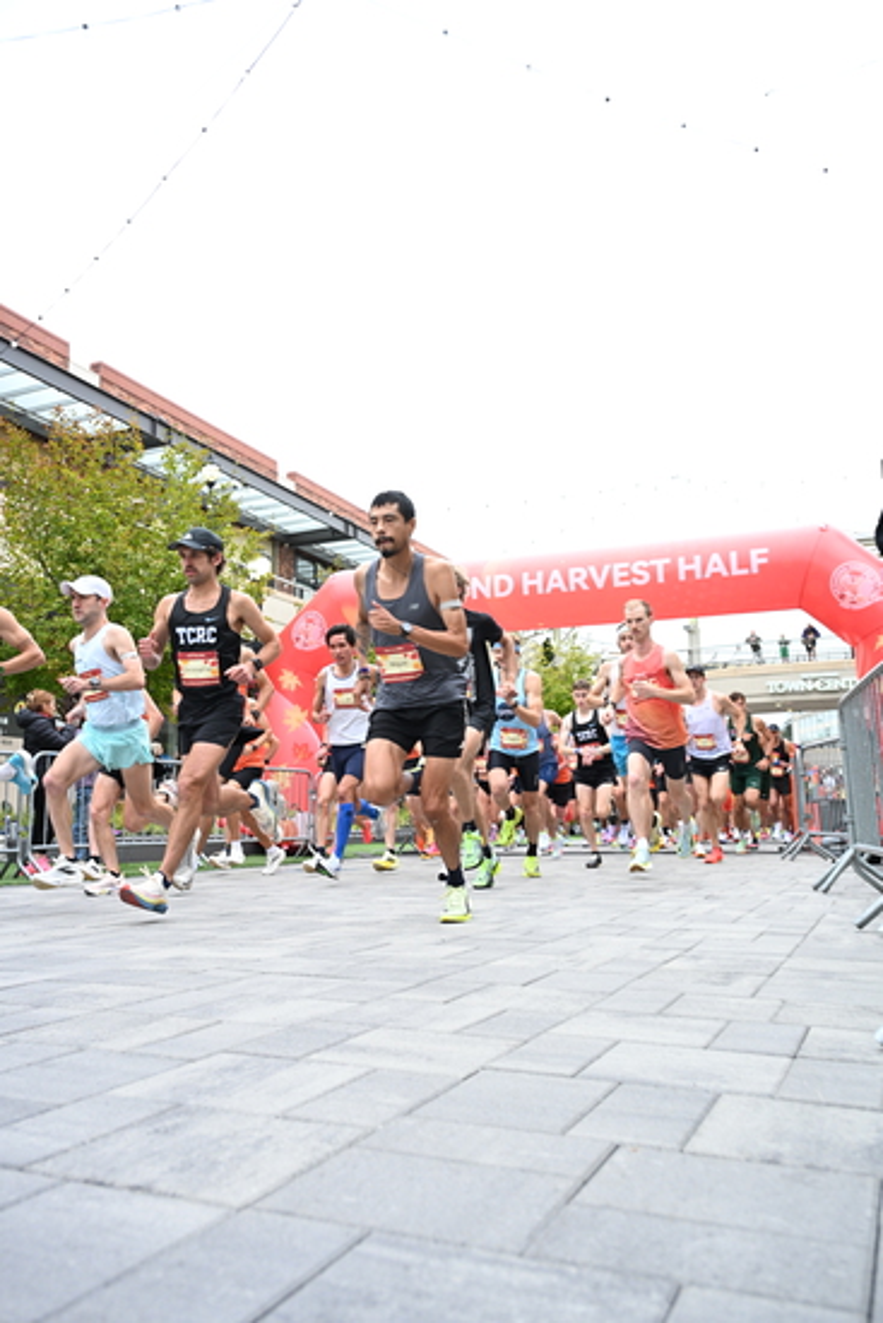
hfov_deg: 42.3
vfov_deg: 60.3
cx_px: 442
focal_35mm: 31
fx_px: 1140
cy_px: 662
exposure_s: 1/640
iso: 2000
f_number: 4
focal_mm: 31
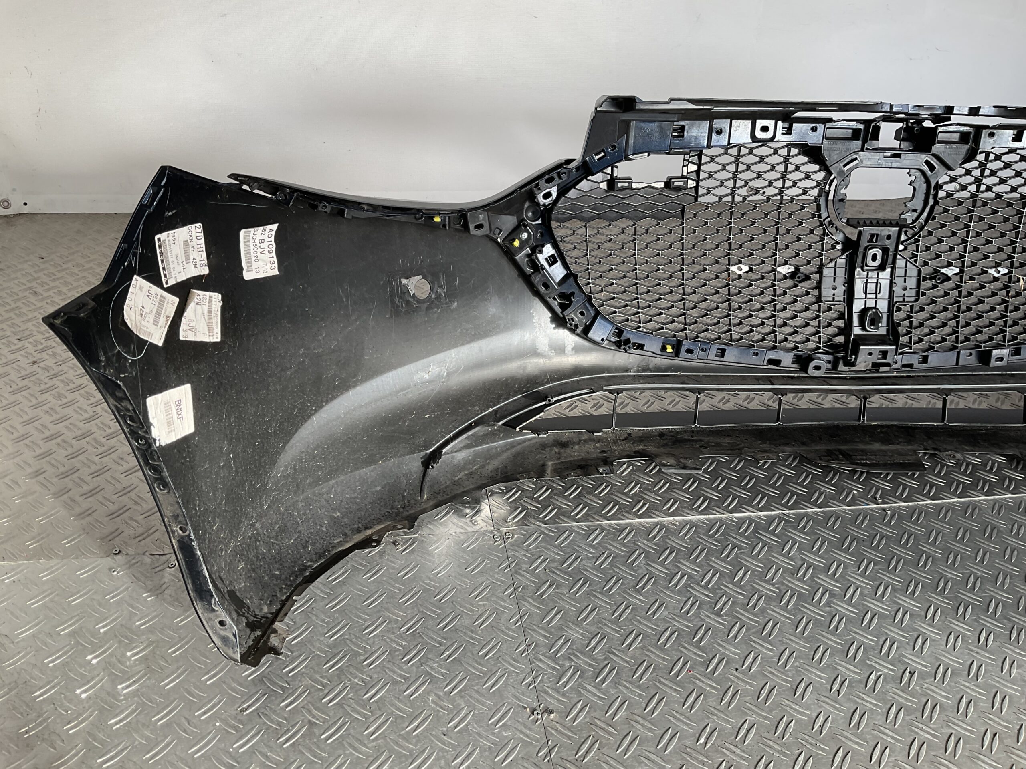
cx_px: 513
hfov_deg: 61.7
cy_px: 384
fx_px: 860
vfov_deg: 48.2
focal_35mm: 29
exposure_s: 1/104
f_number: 1.8
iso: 16
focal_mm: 3
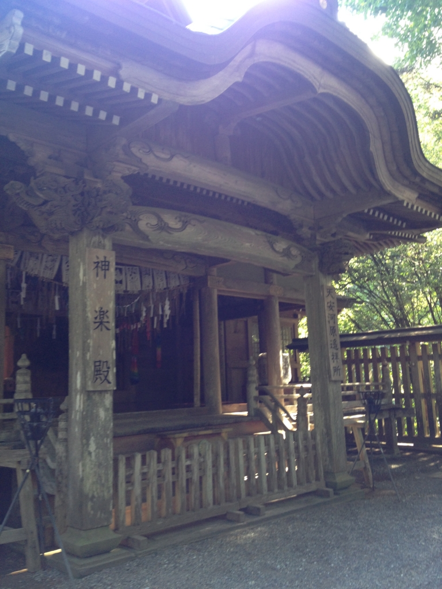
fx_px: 596
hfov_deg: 40.7
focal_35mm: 35
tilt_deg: +7.7
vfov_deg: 52.6
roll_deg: +2.1
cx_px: 221
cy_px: 294
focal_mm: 4.28
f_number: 2.4
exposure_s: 1/20
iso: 64
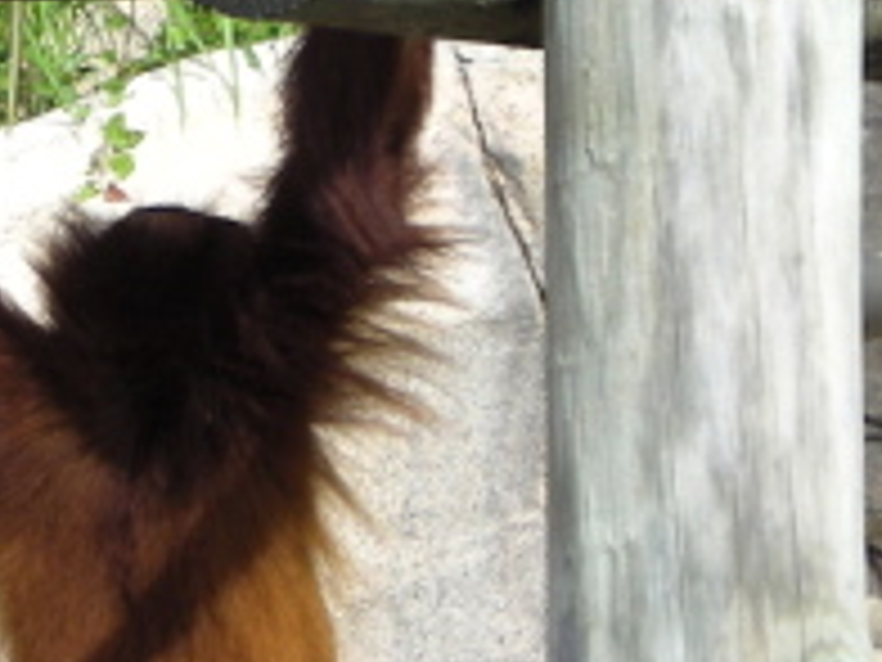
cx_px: -18
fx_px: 9631
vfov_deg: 3.9
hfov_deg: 5.2
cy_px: -140
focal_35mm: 378
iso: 50
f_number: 5.3
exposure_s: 1/146
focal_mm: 19.2
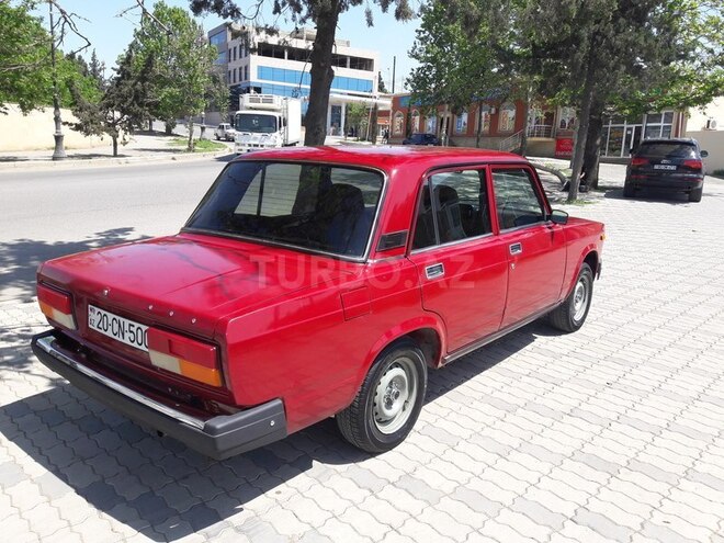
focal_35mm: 28
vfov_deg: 49.7
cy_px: 272
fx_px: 586
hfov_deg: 63.4
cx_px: 362
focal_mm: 3.7
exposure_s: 1/851
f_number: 1.9
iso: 40
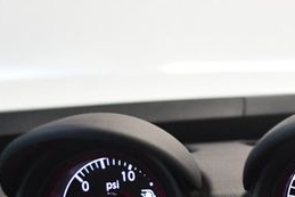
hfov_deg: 17.7
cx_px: 339
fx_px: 910
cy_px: 192
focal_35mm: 111
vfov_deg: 12.2
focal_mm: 30
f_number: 4.5
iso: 3200
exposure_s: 1/80
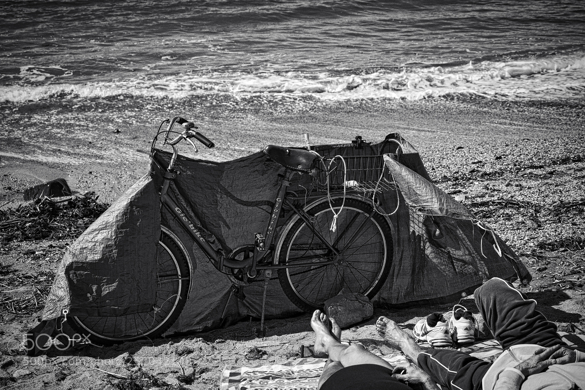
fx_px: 1138
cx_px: 292
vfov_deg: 19.5
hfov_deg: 28.8
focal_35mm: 70
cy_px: 195
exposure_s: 1/250
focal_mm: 70
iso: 160
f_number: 8
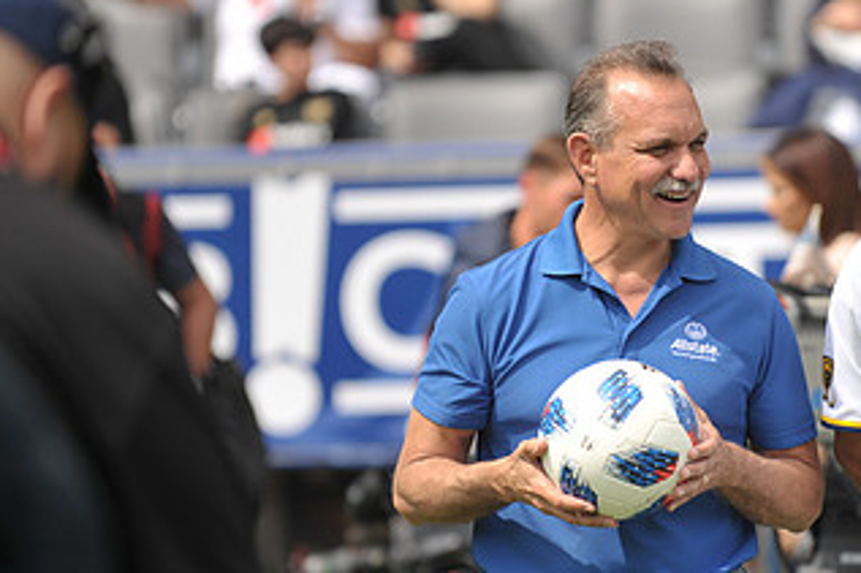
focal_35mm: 366
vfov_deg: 3.8
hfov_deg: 5.6
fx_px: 8749
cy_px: 358
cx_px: 671
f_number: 2.8
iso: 200
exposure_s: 1/2000
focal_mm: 200
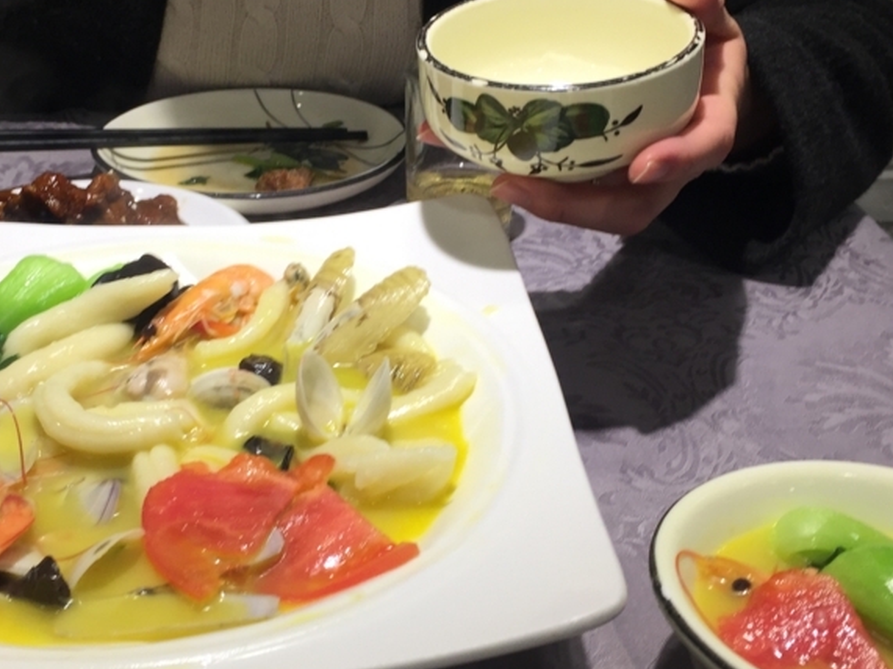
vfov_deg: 28.0
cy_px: 333
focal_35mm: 52
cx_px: 325
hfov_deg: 36.6
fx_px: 1341
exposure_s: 1/50
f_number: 2.2
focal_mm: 4.15
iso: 32
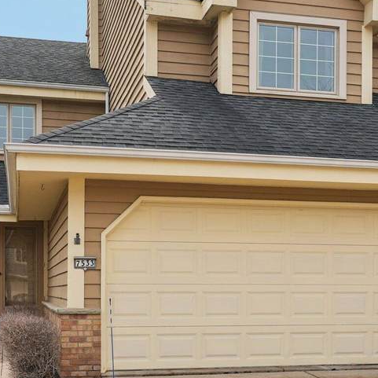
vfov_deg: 32.1
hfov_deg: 32.1
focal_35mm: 53
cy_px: 179
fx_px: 656
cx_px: 177
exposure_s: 1/320
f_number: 7.1
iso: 100
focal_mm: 23.5
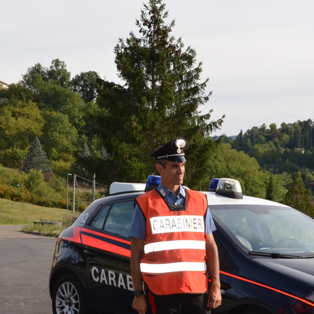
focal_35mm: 79
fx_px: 811
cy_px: 214
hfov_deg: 21.9
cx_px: 133
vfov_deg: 21.8
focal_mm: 28
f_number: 7.1
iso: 100
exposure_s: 1/200
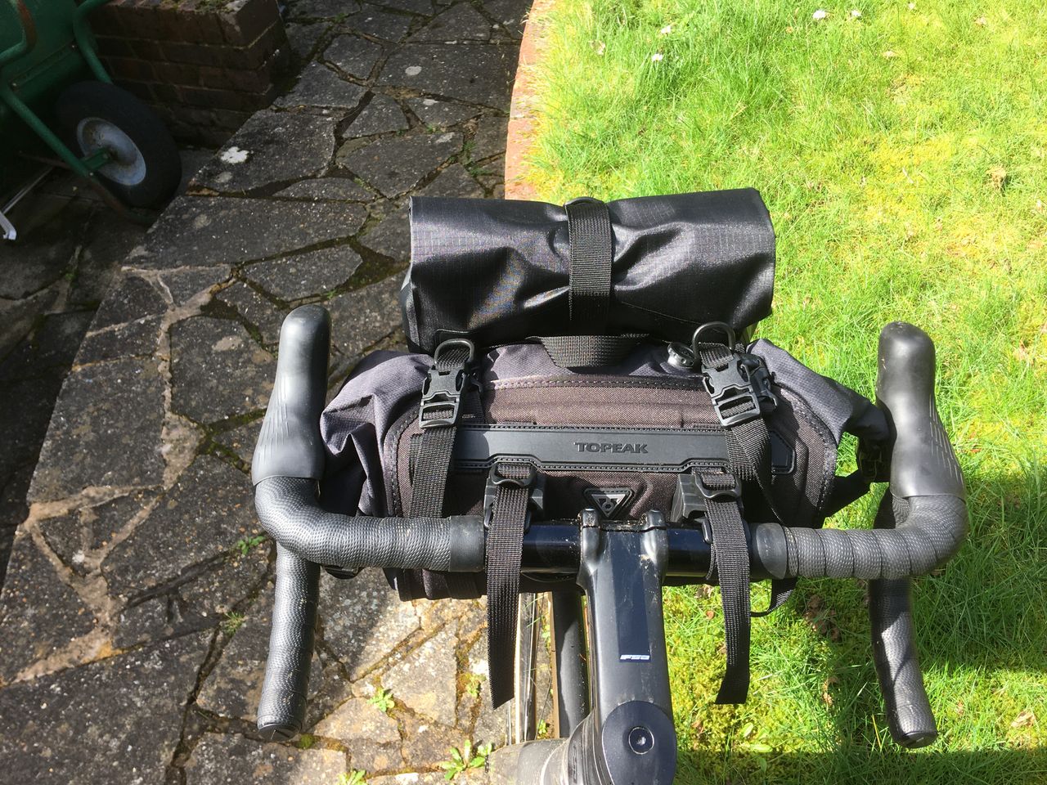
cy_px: 392
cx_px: 524
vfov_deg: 48.2
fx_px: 877
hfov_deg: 61.7
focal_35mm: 29
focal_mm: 4.15
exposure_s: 1/291
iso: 25
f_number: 2.2
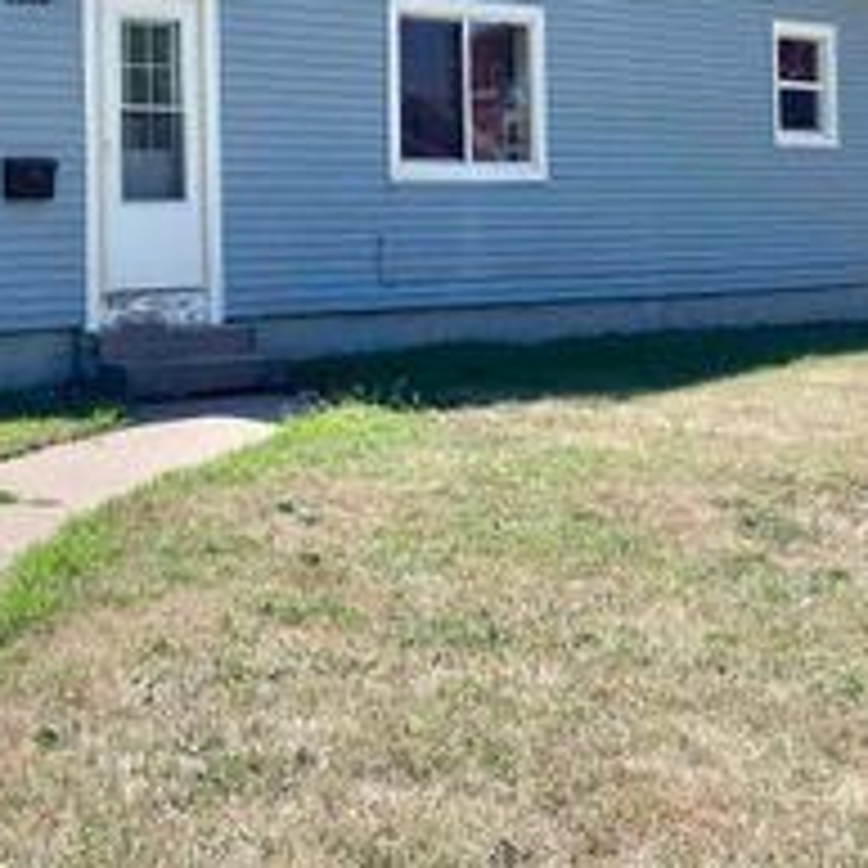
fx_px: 1560
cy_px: 155
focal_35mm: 55
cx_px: 99
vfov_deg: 30.2
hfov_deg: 29.9
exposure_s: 1/3802
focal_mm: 6.76
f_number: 1.78
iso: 80
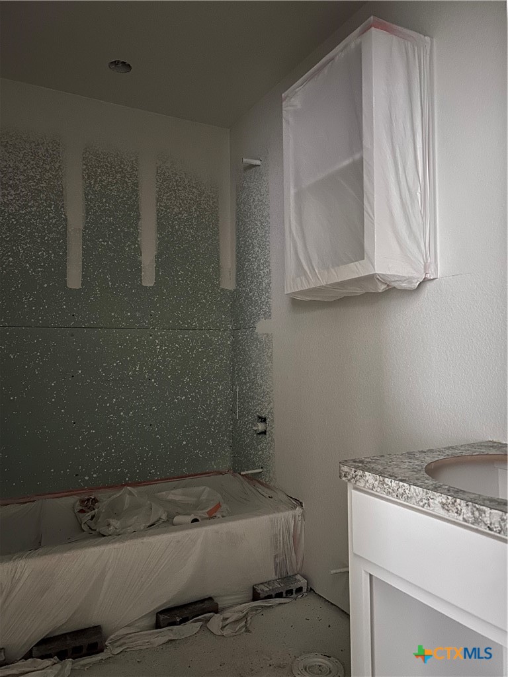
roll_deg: +0.0
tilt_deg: +1.8
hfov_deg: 53.1
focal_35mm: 26
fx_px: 509
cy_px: 338
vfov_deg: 67.3
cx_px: 254
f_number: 1.5
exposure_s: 1/13
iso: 640
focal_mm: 5.7
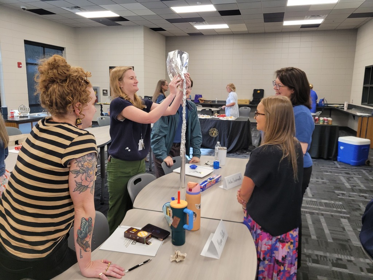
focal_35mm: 26
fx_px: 280
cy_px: 140
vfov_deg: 53.1
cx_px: 186
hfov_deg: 67.3
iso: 250
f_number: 1.8
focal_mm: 5.4
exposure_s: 1/120
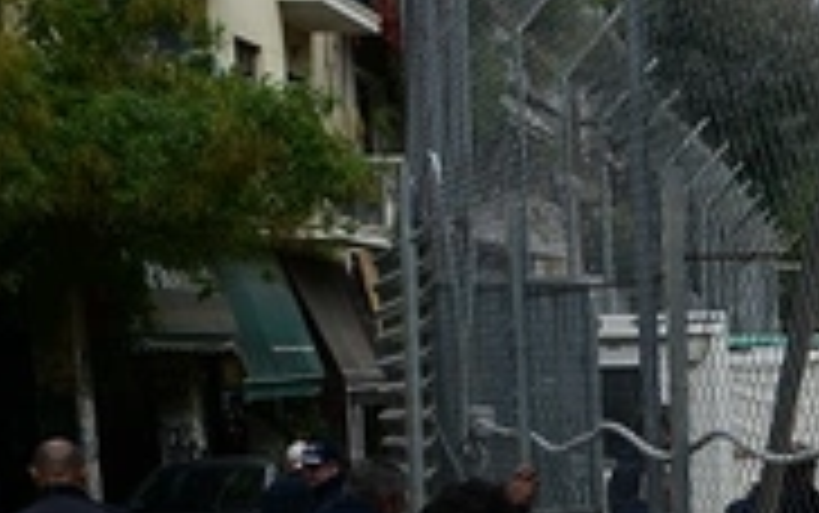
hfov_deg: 18.3
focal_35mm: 102
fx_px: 2278
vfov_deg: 12.4
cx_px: 1192
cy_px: 682
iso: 320
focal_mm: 28
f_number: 5.6
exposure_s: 1/800
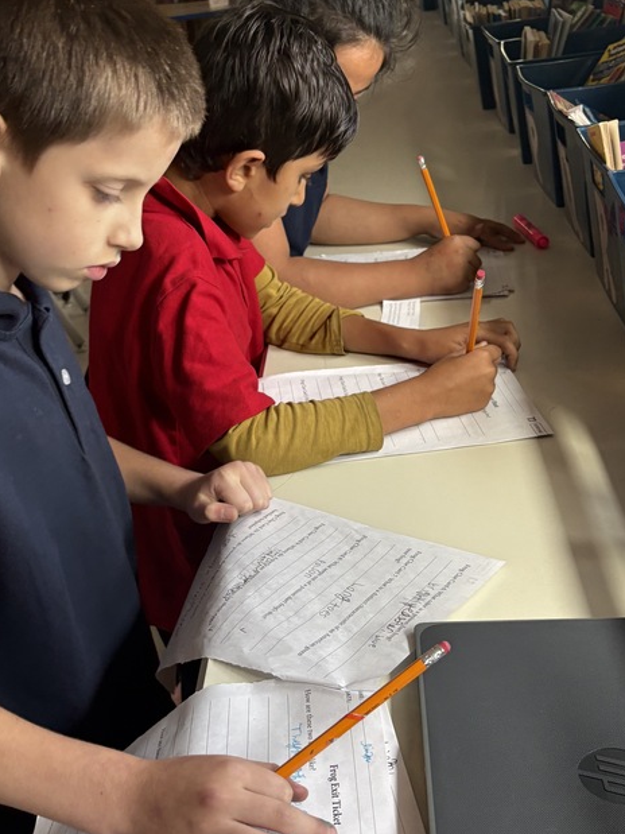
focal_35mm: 43
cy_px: 450
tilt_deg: -26.5
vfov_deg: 43.8
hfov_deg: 33.4
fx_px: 1036
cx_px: 232
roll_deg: +8.7
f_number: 1.6
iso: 200
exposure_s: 1/60
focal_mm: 5.96
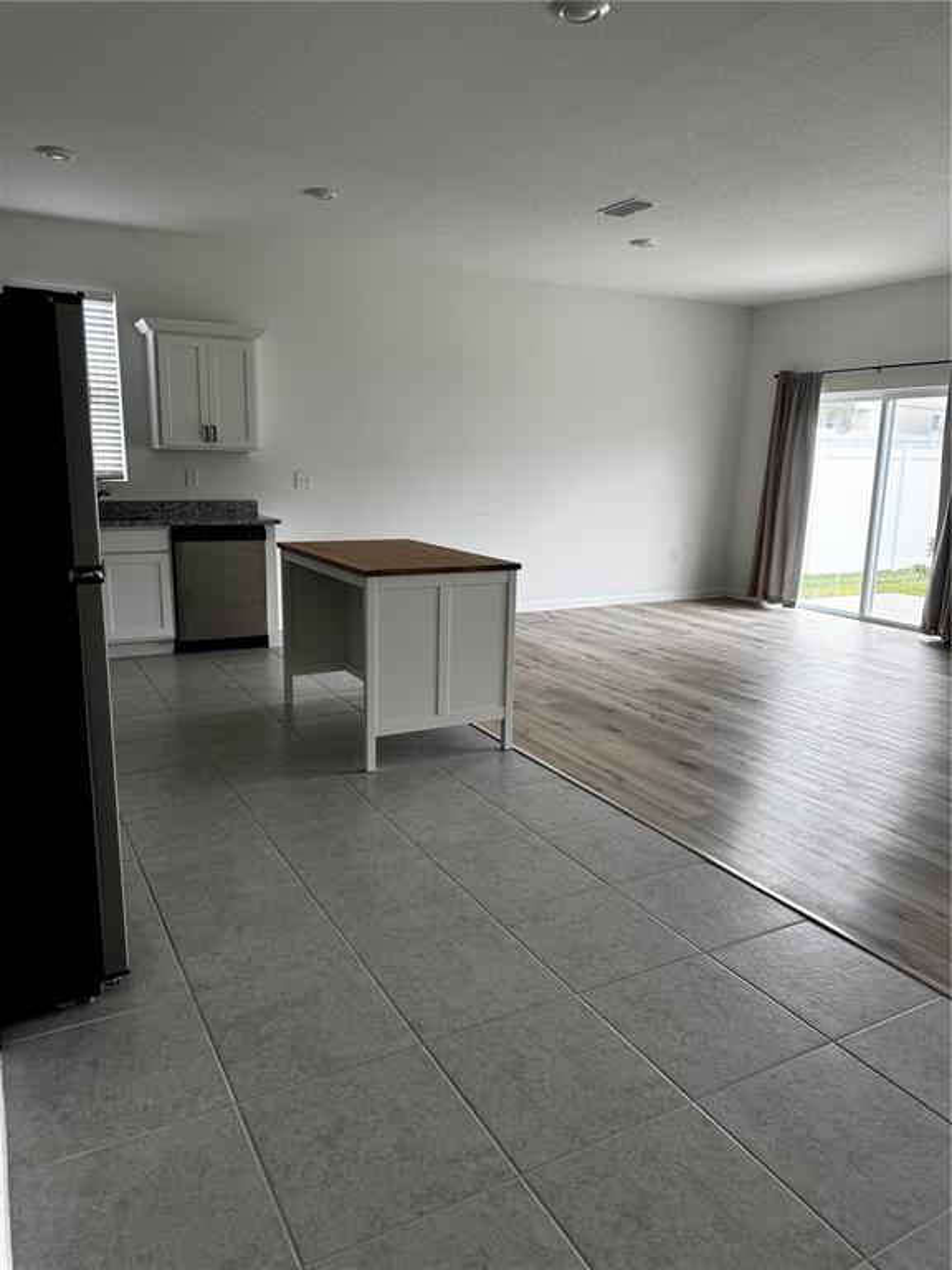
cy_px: 635
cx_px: 476
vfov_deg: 71.6
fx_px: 880
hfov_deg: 56.8
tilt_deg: -11.8
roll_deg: -2.3
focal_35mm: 24
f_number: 1.78
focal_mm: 6.76
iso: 100
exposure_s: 1/121
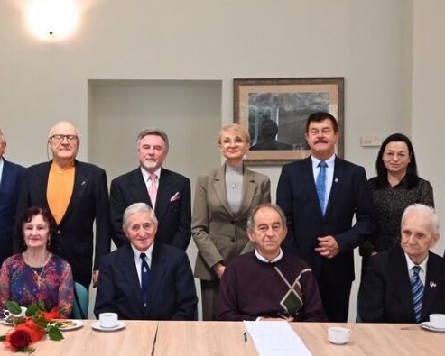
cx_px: 163
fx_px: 553
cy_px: 168
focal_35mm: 42
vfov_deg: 35.7
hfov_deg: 43.4
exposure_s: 1/125
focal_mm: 32
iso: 3200
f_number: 4.8
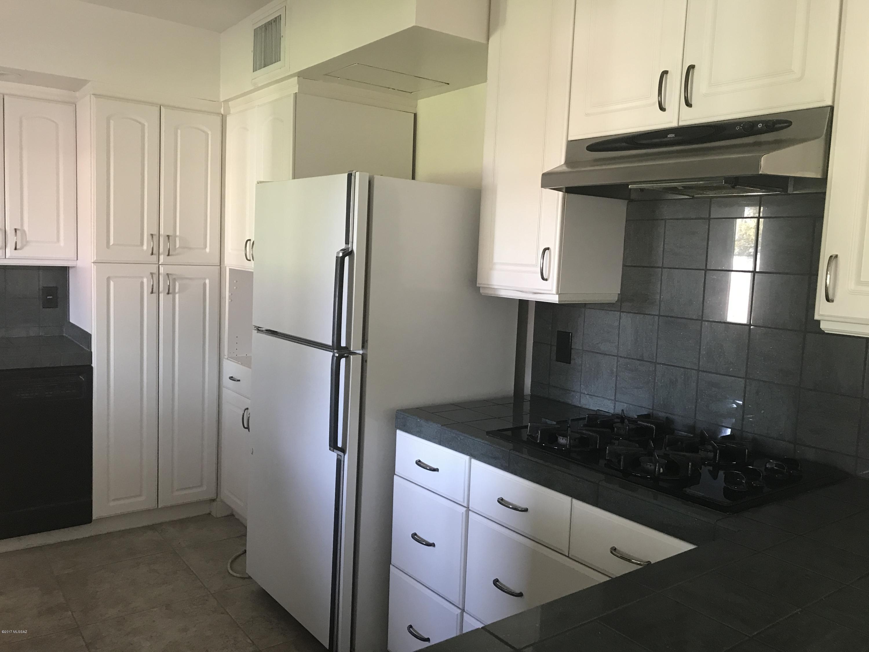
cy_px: 326
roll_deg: -2.9
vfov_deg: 49.7
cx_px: 434
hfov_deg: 63.4
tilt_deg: -4.4
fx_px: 703
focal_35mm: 28
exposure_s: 1/15
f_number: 1.8
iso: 40
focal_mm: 3.99
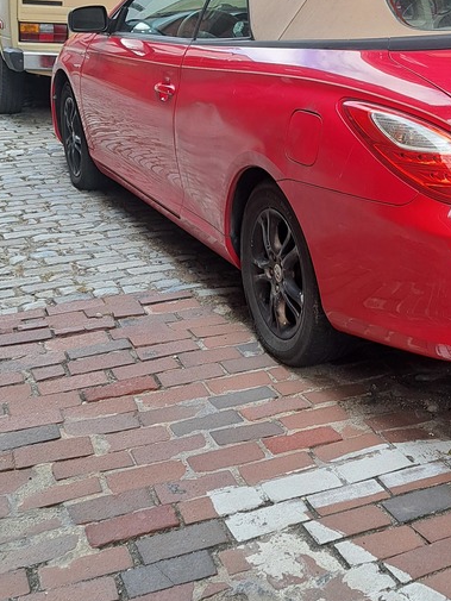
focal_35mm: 57
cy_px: 145
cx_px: 431
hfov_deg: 24.7
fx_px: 990
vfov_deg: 33.1
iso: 50
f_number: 1.8
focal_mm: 5.23
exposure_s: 1/120
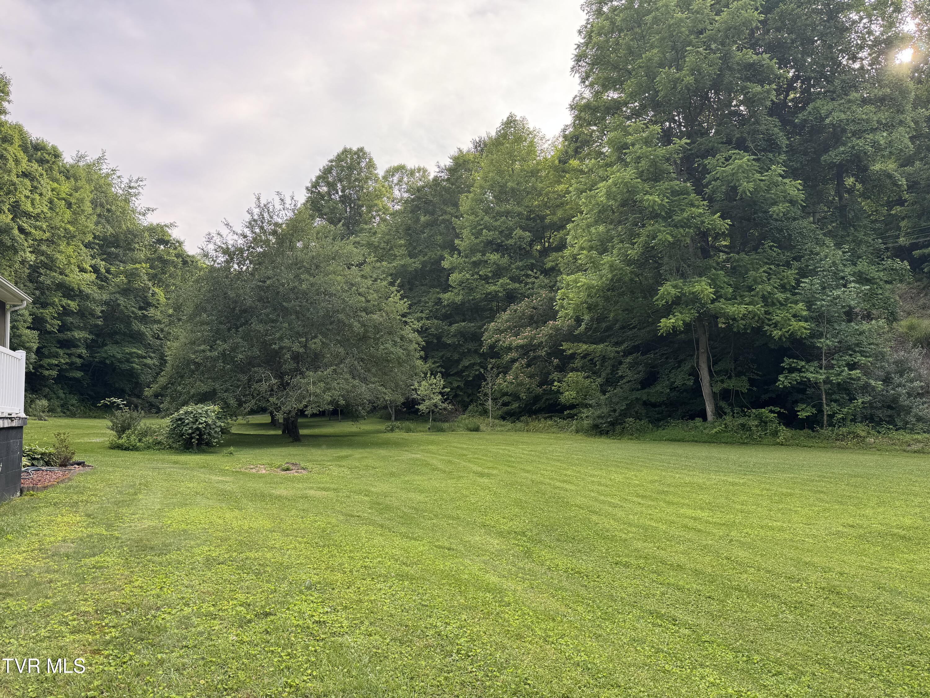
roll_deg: +1.6
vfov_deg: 56.8
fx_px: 645
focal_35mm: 24
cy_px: 349
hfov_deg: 71.6
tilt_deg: +5.1
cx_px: 465
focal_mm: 6.76
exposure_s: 1/531
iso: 80
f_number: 1.78
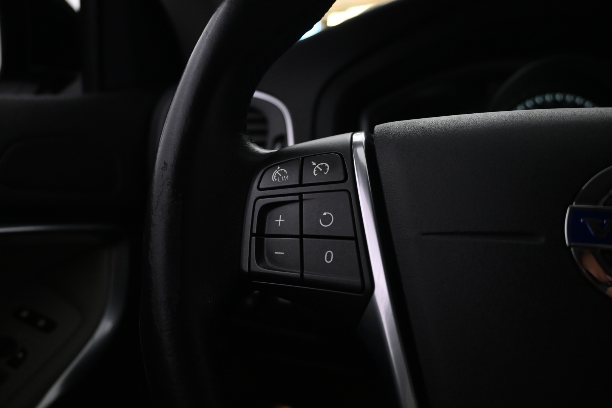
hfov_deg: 58.3
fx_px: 548
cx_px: 306
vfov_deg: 40.8
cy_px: 204
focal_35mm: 32
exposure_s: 1/40
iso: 1600
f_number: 4
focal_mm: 21.5
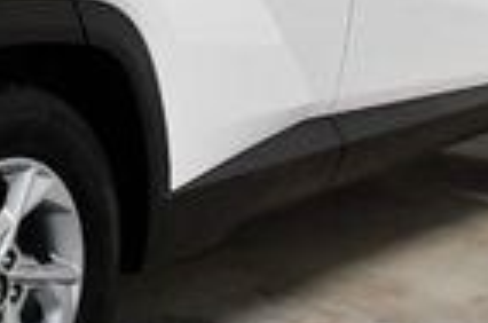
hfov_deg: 13.4
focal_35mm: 149
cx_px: -100
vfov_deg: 9.1
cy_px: -48
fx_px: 2015
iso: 2500
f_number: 4.5
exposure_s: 1/1250
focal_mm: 22
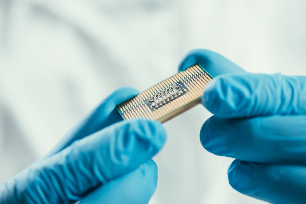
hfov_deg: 19.4
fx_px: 893
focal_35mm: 105
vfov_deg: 13.1
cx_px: 153
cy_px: 102
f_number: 7.1
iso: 100
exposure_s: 1/200
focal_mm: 105
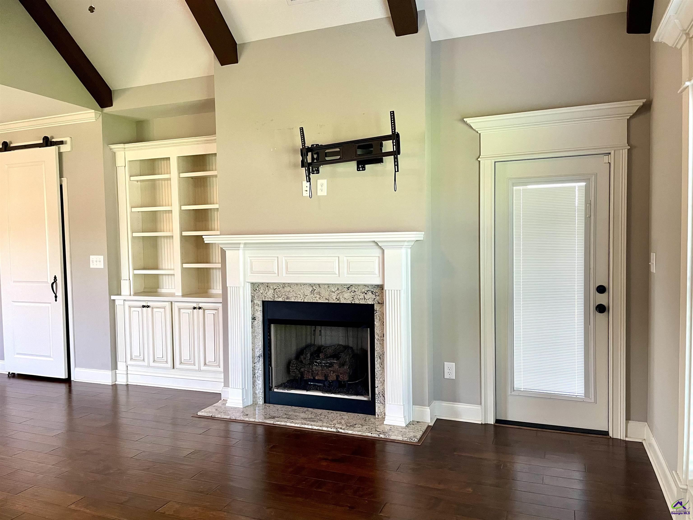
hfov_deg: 67.3
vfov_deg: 53.1
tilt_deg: -2.5
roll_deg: +1.3
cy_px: 260
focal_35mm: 26
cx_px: 346
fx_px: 521
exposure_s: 1/60
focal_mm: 4.2
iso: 160
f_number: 1.6
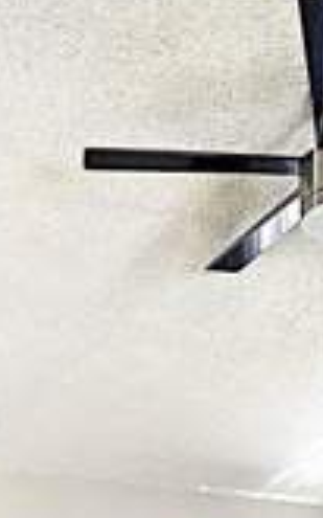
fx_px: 944
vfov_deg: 25.7
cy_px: 697
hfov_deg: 19.2
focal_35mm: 67
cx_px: 60
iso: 500
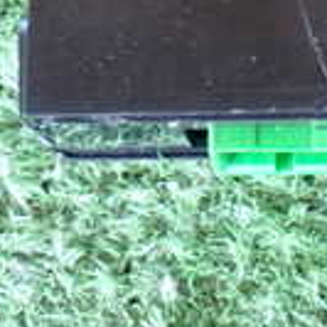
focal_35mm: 188
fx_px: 2009
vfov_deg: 9.0
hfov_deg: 9.2
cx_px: 384
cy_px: -216
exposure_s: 1/20
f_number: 3.1
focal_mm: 8.4
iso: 800
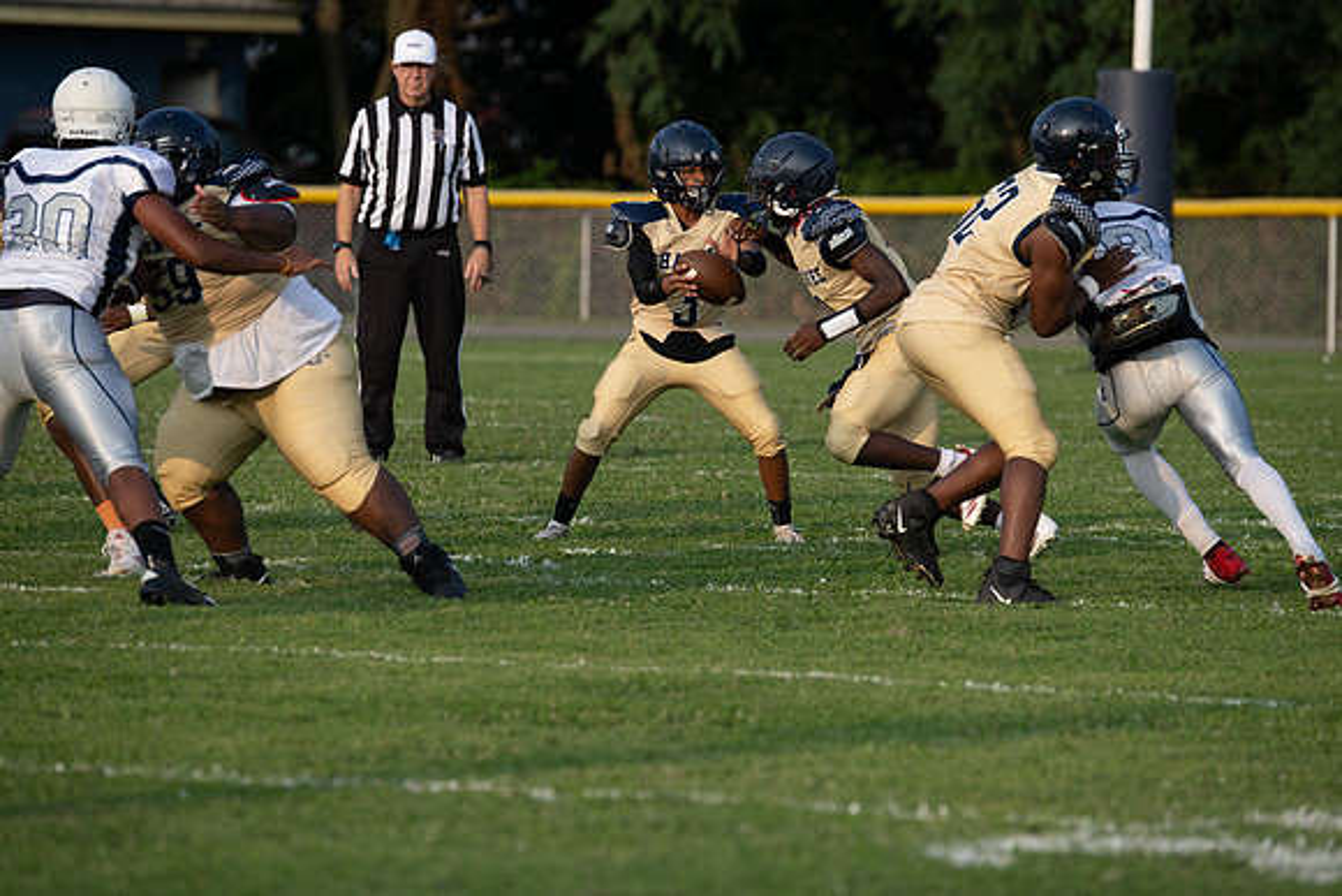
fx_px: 11256
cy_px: 451
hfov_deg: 6.8
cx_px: 667
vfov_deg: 4.6
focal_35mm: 302
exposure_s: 1/1000
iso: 360
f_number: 4.5
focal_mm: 300
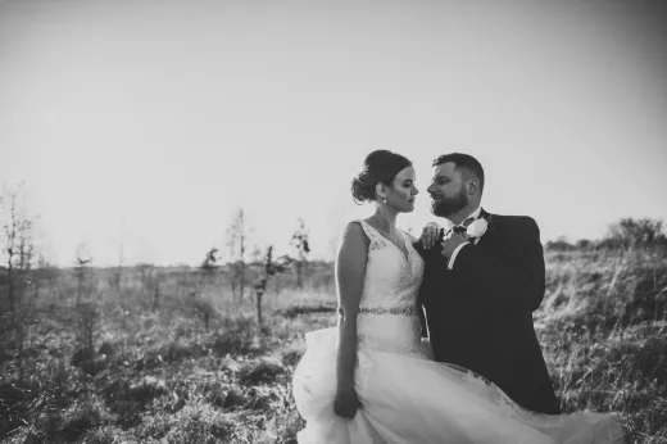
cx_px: 334
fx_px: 444
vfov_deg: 53.1
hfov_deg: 73.8
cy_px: 222
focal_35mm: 24
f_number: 1.4
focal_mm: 24
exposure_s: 1/3200
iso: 80
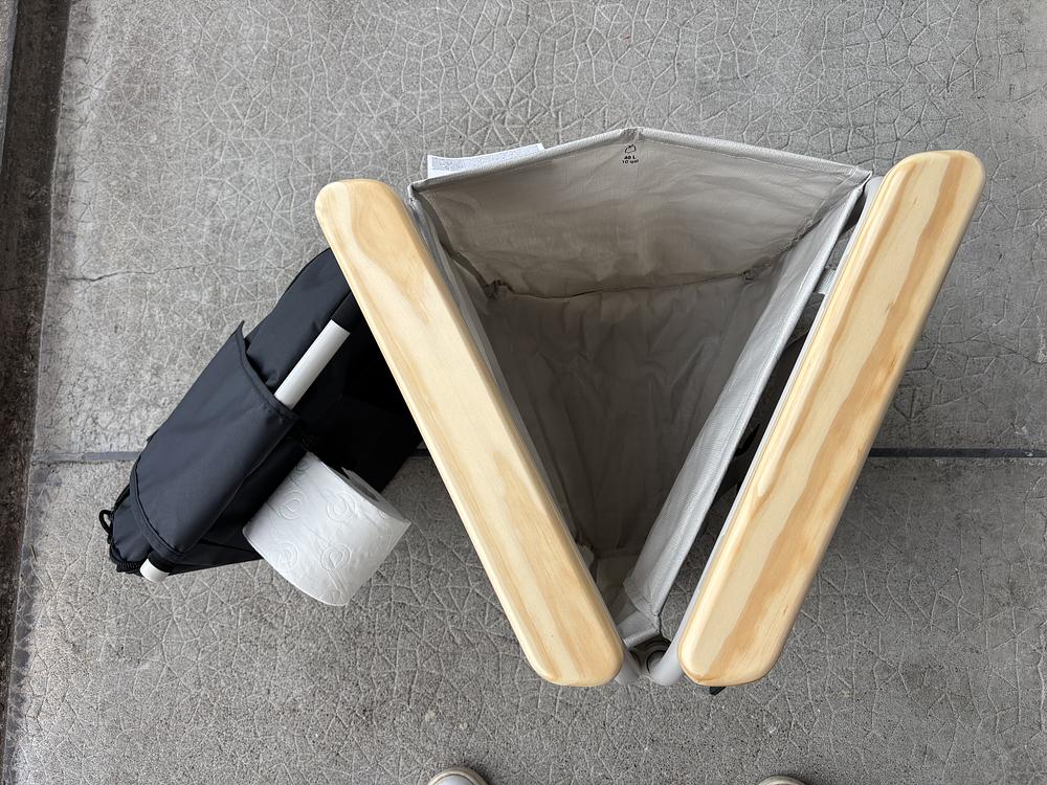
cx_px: 524
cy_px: 392
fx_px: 786
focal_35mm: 26
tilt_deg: -82.1
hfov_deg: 67.3
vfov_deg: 53.1
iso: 50
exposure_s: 1/320
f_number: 1.6
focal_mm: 5.96
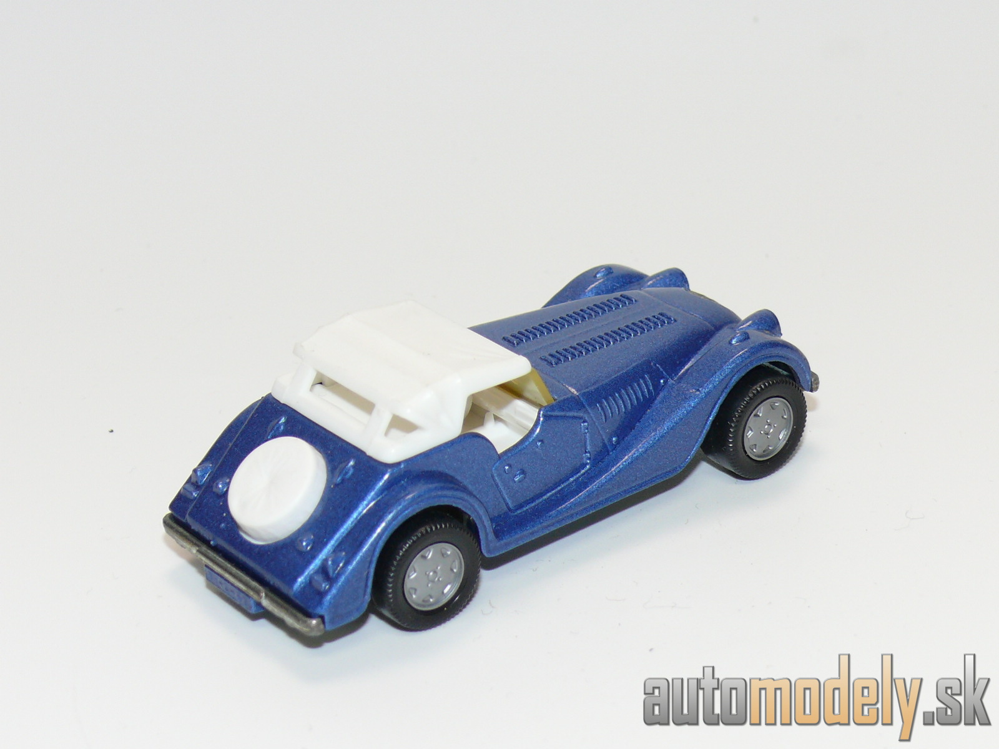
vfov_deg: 15.6
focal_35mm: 95
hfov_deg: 20.7
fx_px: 2742
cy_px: 374
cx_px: 500
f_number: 4
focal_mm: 12.9
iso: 100
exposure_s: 1/30
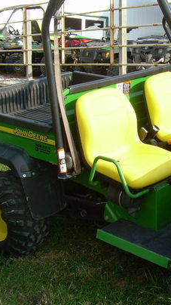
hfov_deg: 17.1
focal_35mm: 69
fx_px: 557
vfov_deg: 30.6
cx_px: 166
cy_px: 153
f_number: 5
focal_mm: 7.7
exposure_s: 1/177
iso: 50
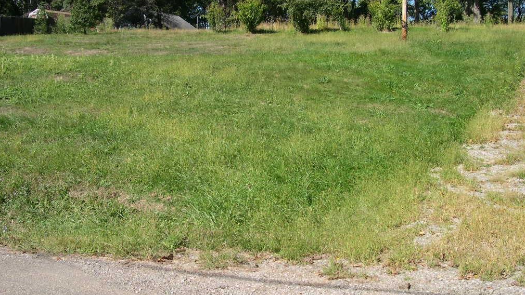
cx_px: 265
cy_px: 156
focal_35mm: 42
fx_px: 585
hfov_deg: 48.3
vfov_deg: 28.4
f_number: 7.6
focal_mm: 8
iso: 100
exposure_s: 1/116
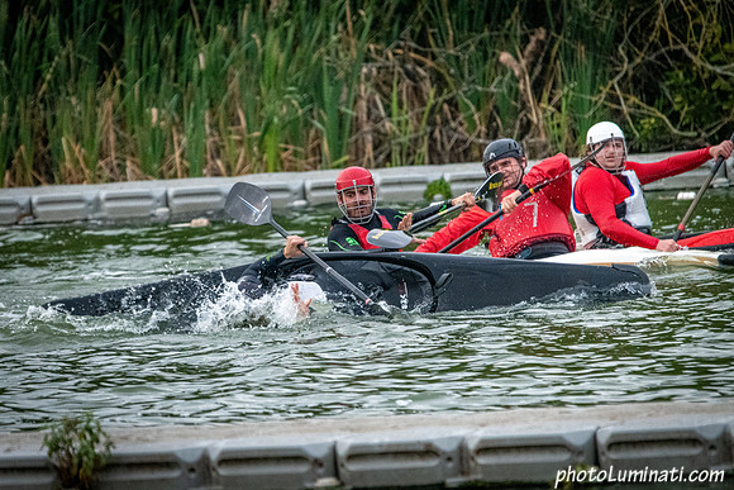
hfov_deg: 3.9
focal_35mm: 525
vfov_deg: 2.6
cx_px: 286
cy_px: 322
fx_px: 10707
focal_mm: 400
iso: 5000
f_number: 5.6
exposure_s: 1/2000
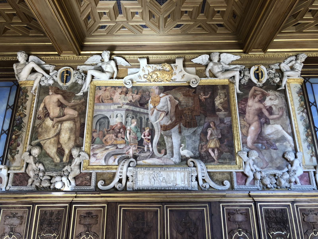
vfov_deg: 49.7
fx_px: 257
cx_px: 159
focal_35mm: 28
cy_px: 120
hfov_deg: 63.4
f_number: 1.8
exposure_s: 1/33
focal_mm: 4
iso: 32
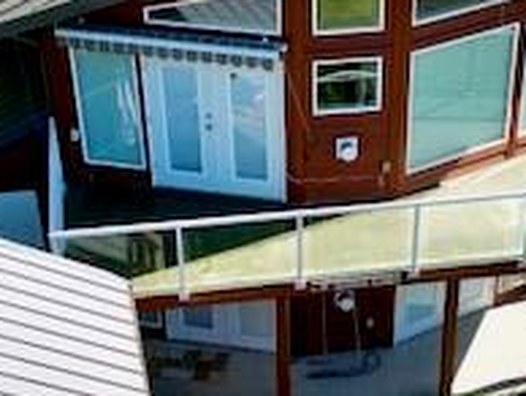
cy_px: 269
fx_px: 1202
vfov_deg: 18.6
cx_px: 328
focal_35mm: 79
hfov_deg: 24.6
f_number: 1.7
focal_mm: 6.72
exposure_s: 1/15
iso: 100
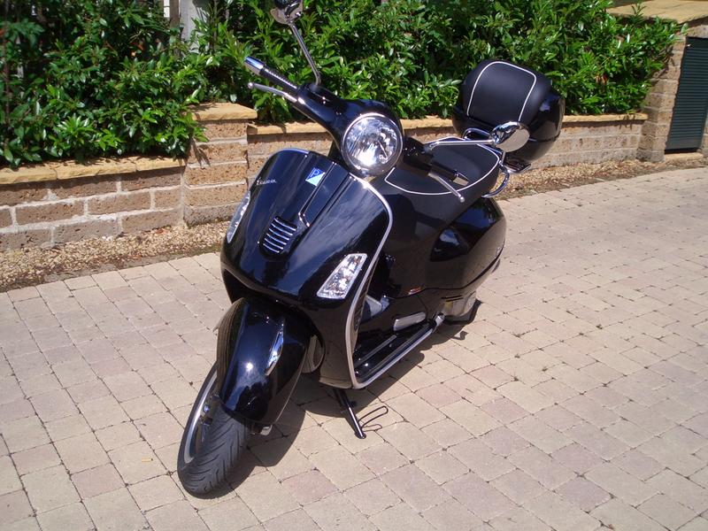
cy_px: 266
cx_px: 354
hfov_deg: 51.4
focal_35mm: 36
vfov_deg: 39.7
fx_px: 736
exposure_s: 1/640
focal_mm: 4.8
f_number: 4
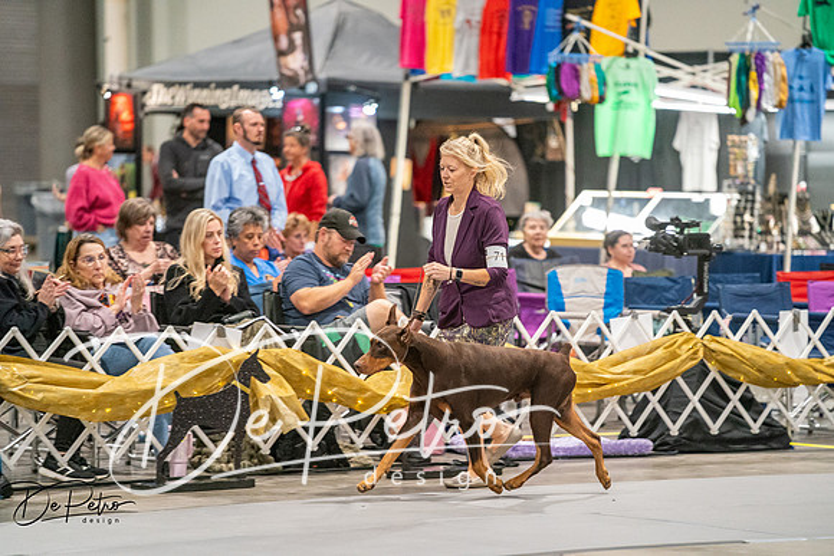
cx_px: 417
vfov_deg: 6.9
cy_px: 278
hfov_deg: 10.3
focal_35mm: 200
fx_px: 4634
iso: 6400
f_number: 2.8
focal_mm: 200
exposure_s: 1/250
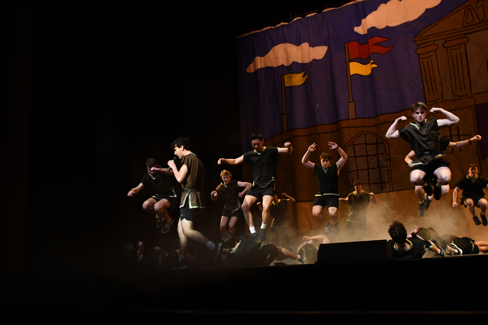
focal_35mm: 36
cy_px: 162
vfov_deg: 36.9
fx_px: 488
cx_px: 244
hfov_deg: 53.1
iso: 3200
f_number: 2.8
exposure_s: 1/250
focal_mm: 24
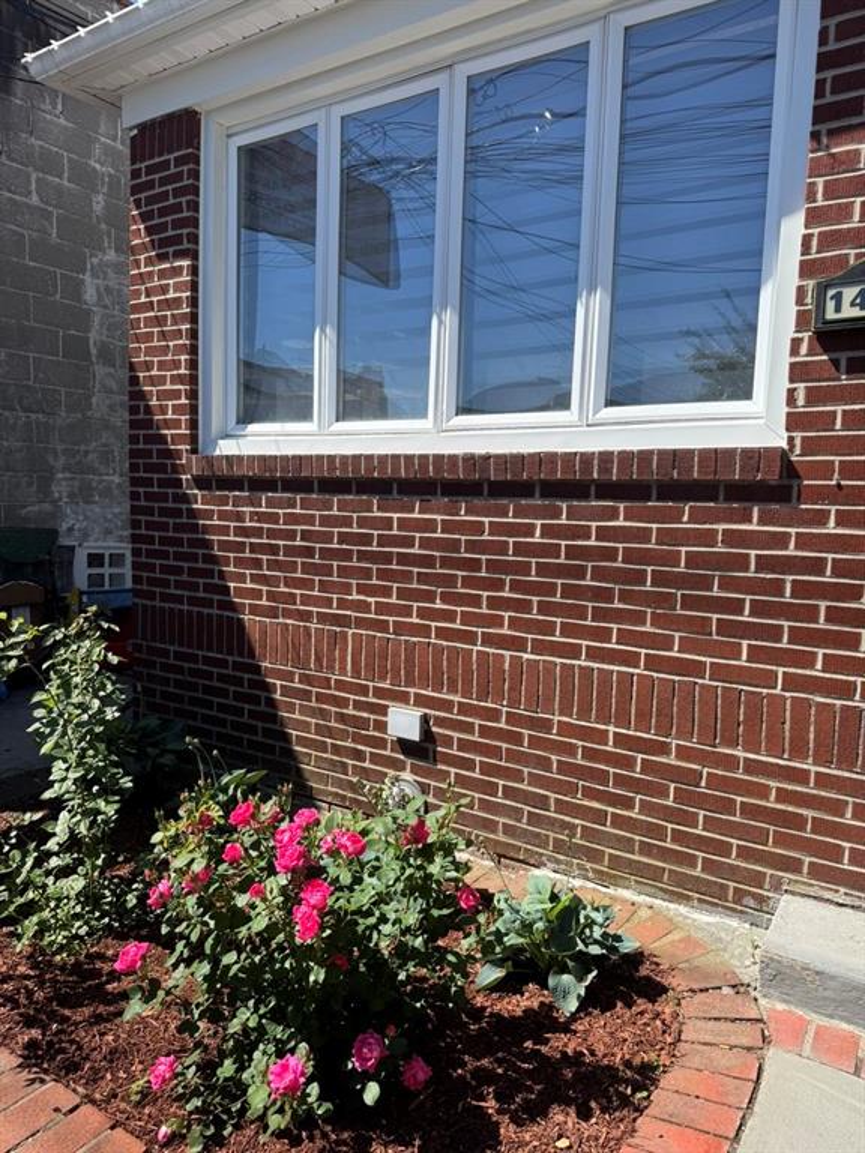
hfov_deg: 56.8
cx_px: 432
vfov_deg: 71.6
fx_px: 800
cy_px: 576
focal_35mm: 24
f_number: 1.78
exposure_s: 1/2331
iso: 80
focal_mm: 6.76
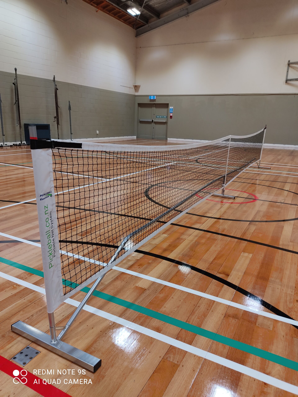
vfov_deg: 67.3
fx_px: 298
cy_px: 198
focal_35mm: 26
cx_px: 149
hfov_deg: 53.1
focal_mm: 4.74
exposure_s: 1/33
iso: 104
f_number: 1.79
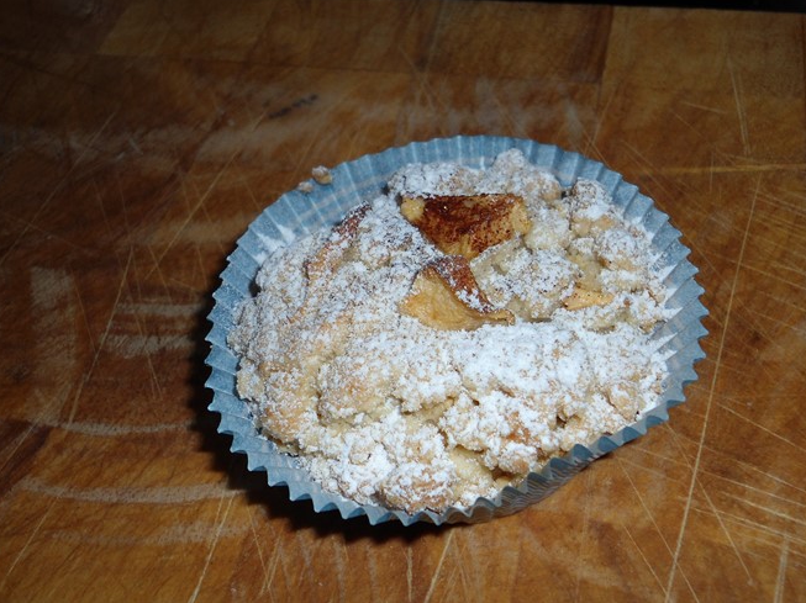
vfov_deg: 37.7
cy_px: 324
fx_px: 884
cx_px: 420
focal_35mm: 38
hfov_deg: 49.0
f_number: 8.5
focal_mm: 5.6
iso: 80
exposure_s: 1/40
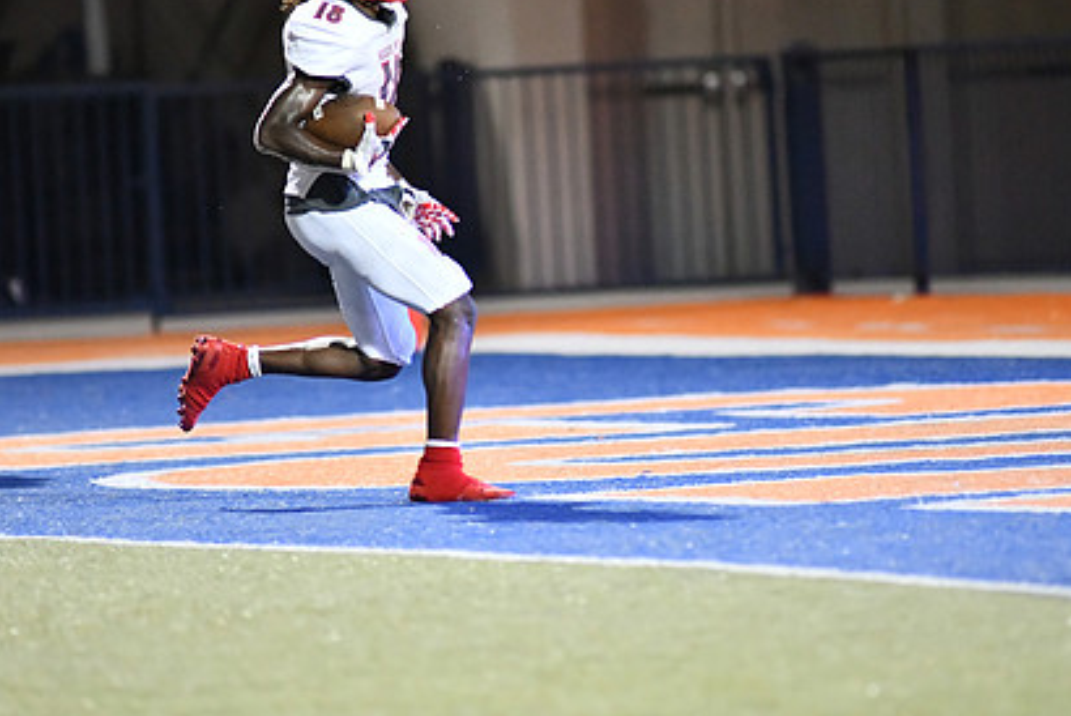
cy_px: 242
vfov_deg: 3.2
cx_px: 546
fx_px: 12622
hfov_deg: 4.9
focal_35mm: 424
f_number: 2.8
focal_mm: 300
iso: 9000
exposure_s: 1/1000
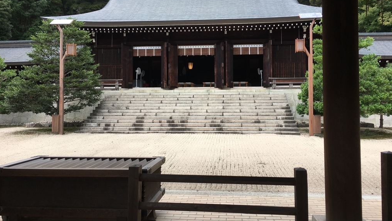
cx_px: 197
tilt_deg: +1.5
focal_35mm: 32
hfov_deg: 61.0
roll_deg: -0.3
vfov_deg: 36.6
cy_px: 88
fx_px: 333
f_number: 2.2
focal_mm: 4.15
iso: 25
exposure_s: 1/289
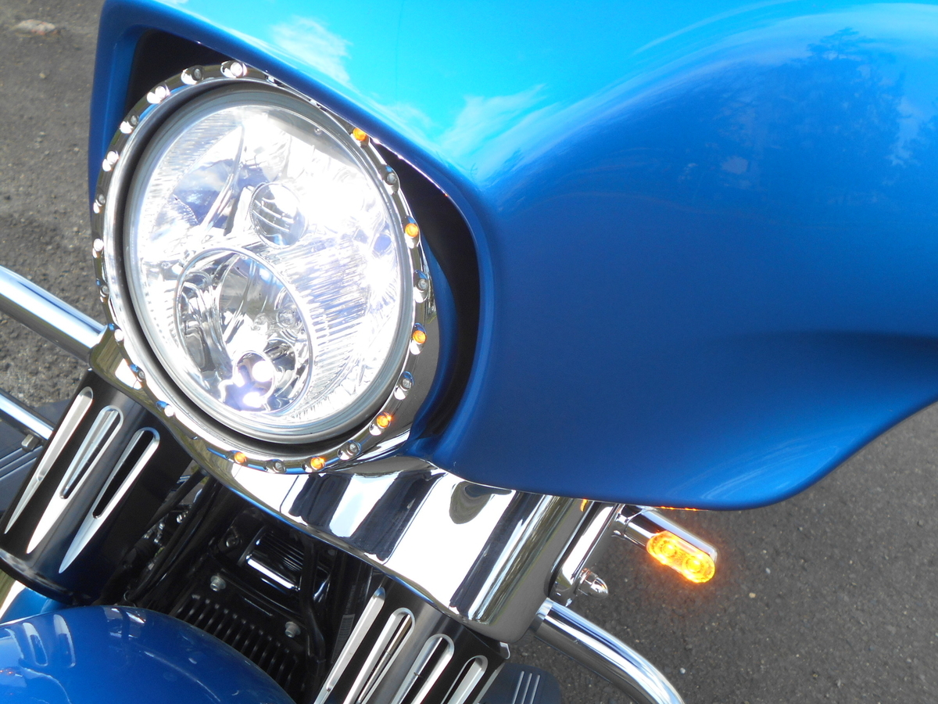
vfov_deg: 32.9
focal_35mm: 44
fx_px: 1192
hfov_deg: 42.9
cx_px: 469
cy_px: 352
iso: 100
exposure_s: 1/250
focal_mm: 7.7
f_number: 4.2
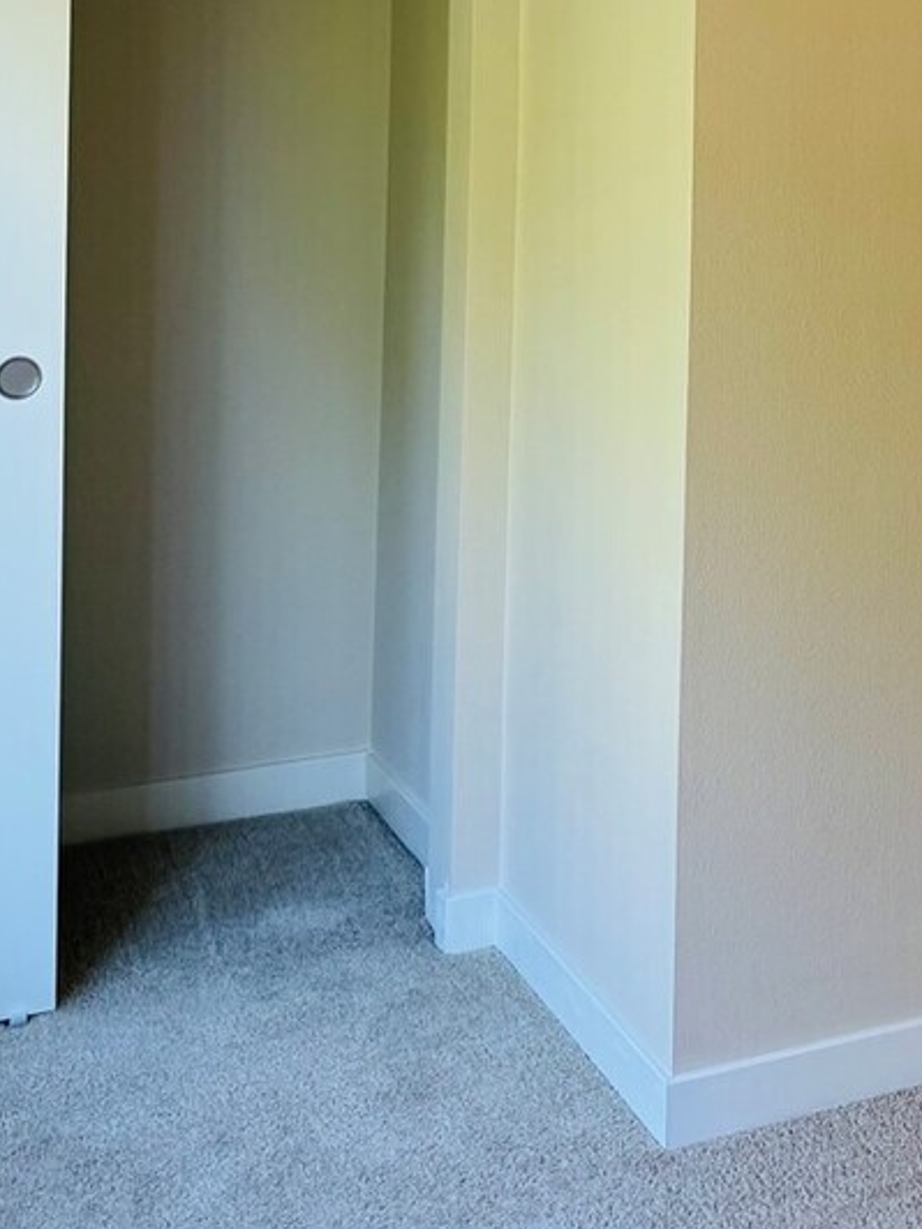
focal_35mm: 65
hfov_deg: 20.9
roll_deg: -0.4
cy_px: -23
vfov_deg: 27.9
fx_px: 2308
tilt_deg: -0.2
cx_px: 1130
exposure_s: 1/120
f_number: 1.78
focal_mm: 6.76
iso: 160
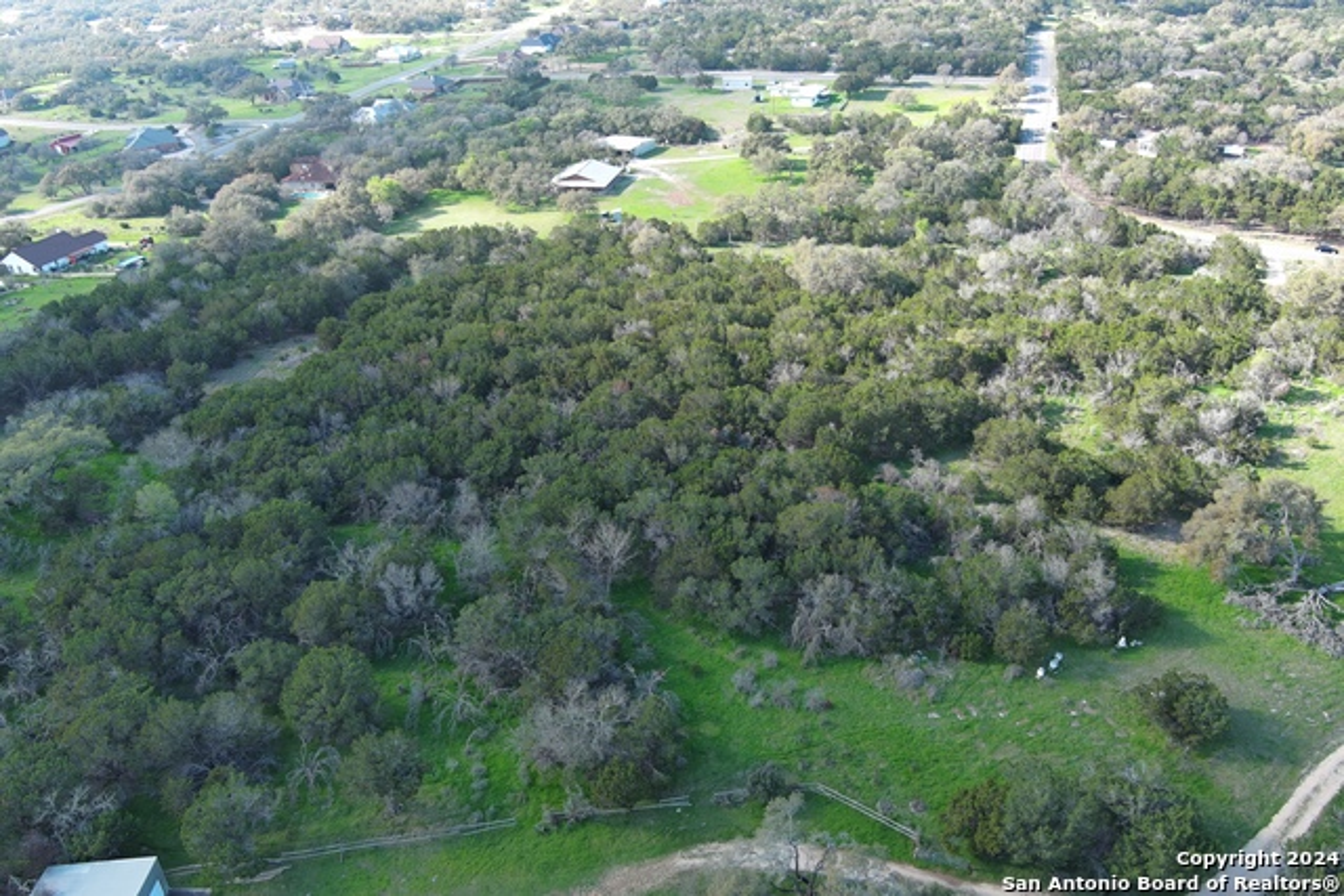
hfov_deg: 63.6
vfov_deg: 45.0
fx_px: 1083
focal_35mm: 29
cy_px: 448
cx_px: 672
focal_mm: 10.57
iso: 100
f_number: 2.8
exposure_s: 1/221
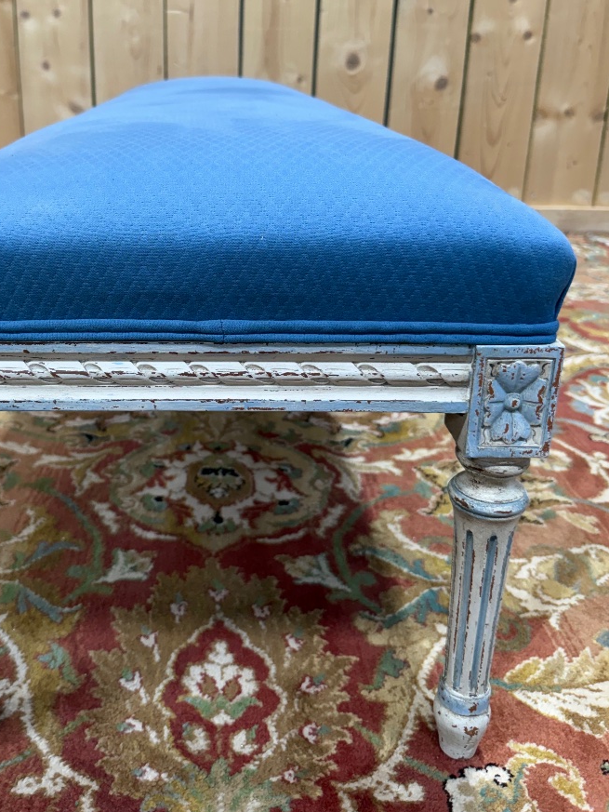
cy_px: 313
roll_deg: -1.3
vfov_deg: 54.8
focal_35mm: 33
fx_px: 774
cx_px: 211
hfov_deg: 42.5
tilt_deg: -17.9
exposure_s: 1/100
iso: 160
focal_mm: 6.76
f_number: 1.78
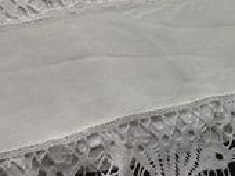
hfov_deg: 13.6
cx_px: 43
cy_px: -118
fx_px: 976
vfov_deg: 9.8
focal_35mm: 144
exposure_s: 1/640
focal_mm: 5.8
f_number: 2.8
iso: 400
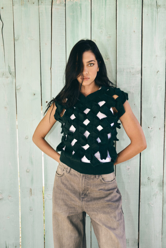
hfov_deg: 41.1
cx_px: 83
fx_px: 221
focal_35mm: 32
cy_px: 124
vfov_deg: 58.7
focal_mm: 32
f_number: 4
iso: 160
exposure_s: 1/100
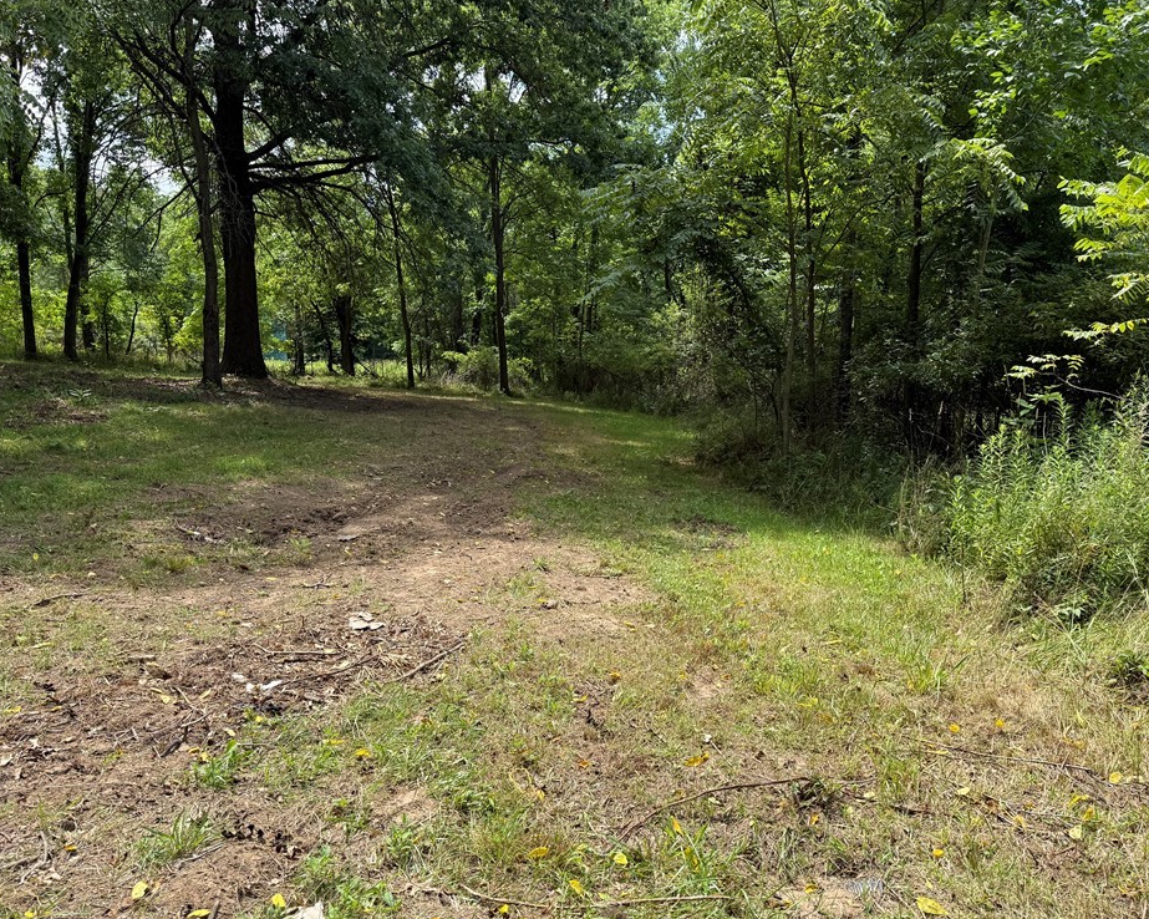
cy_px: 474
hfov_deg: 65.9
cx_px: 621
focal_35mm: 26
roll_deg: +1.8
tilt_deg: -8.7
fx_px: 884
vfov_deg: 54.9
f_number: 1.78
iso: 80
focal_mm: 6.76
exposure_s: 1/1493
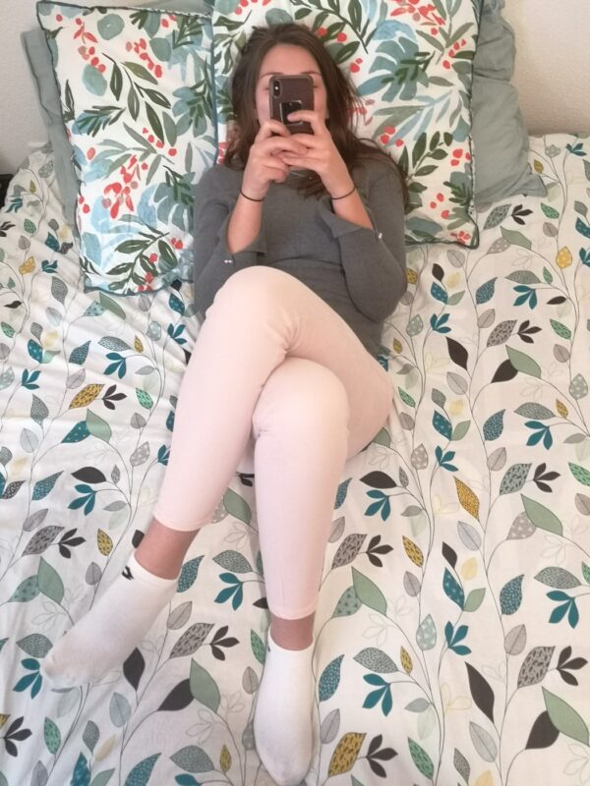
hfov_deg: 44.2
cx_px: 295
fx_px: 727
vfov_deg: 56.8
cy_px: 393
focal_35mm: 32
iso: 400
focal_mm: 5.58
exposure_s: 1/25
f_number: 1.8
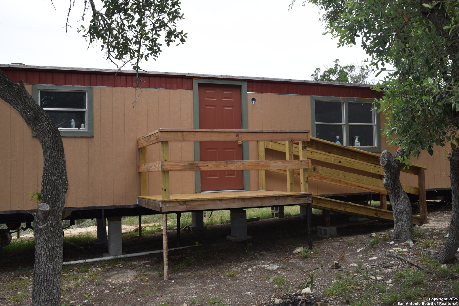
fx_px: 459
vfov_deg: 36.9
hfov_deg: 53.1
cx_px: 230
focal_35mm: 36
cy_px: 153
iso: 100
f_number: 7.1
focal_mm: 24
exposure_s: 1/200
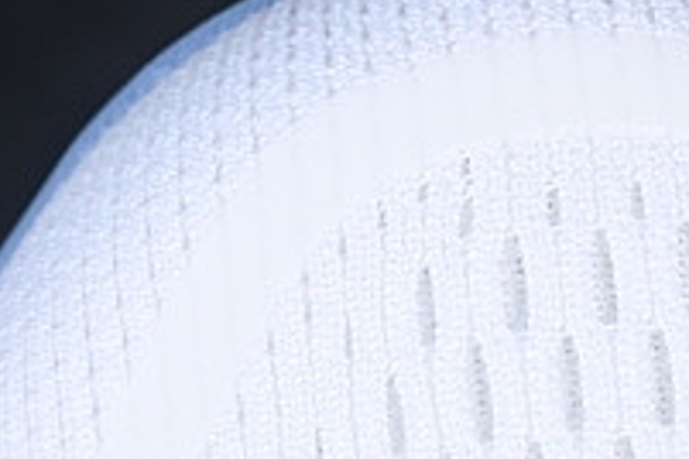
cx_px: 524
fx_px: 7712
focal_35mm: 403
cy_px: 963
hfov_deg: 5.1
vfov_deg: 3.4
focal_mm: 50
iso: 160
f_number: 7.1
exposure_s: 1/80
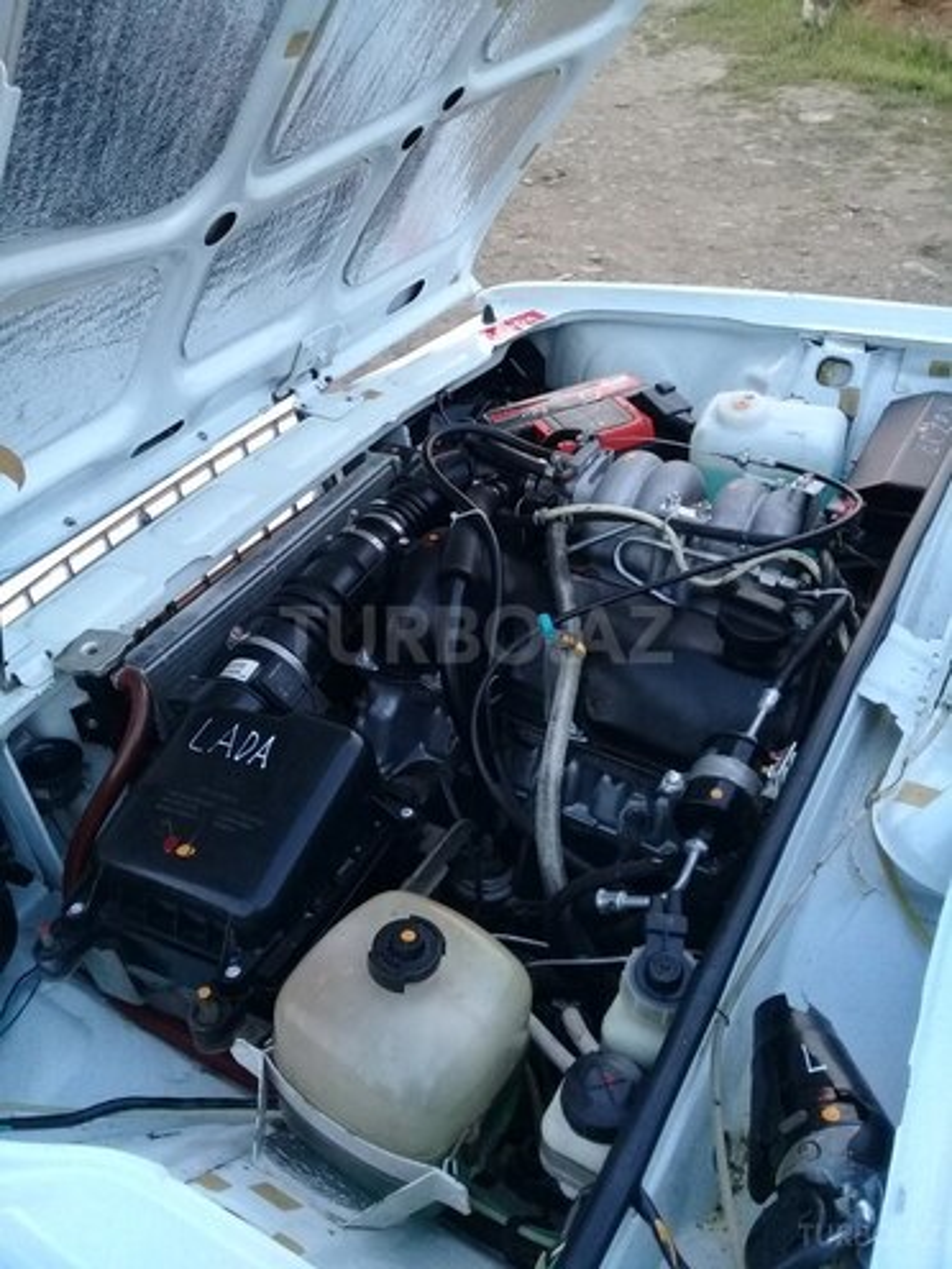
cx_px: 476
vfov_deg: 58.4
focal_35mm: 31
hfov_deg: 45.4
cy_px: 634
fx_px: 1137
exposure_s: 1/33
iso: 125
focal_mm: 3.3
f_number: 2.2
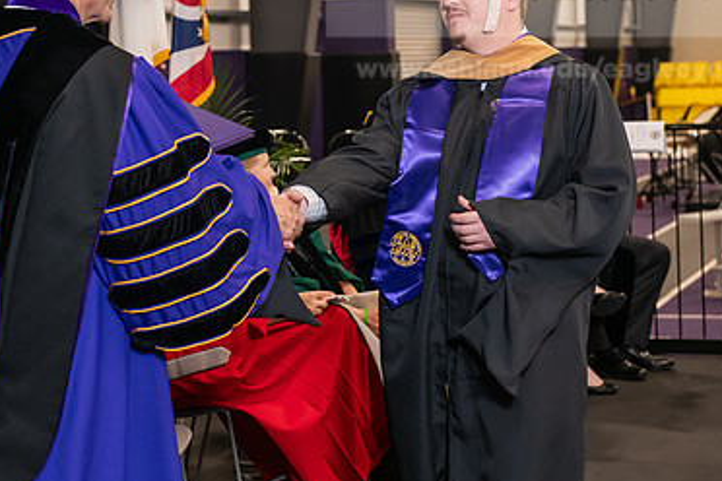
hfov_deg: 19.8
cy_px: 110
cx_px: 268
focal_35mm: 103
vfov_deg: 13.2
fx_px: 2066
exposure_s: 1/125
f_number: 5
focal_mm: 66
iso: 2000
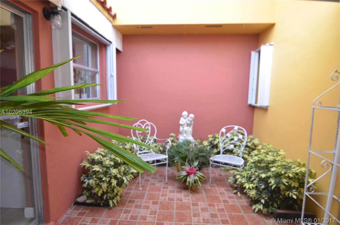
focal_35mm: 20
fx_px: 184
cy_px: 112
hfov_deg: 85.5
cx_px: 170
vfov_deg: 63.0
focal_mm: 13
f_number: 2.8
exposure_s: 1/125
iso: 320
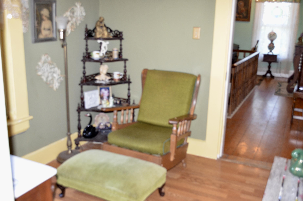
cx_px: 152
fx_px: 302
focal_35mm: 36
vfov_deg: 36.7
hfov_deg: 53.2
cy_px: 100
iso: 1250
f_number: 5.6
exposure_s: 1/60
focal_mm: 24
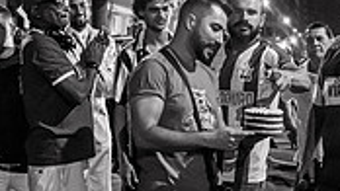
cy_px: 135
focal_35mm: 84
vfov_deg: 14.4
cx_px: 248
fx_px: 758
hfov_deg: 25.1
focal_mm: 24
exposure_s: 1/200
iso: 2500
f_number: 2.5
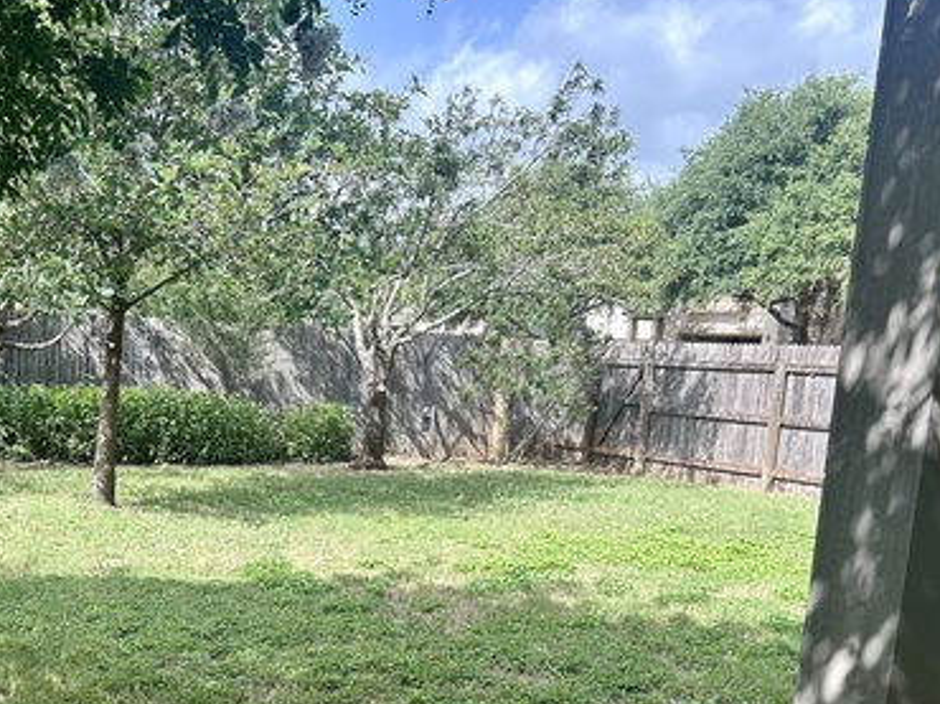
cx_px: 315
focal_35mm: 45
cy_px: 592
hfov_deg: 41.6
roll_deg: -2.3
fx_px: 1221
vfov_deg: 31.1
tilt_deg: -12.0
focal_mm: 5.7
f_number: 1.5
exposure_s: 1/991
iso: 50
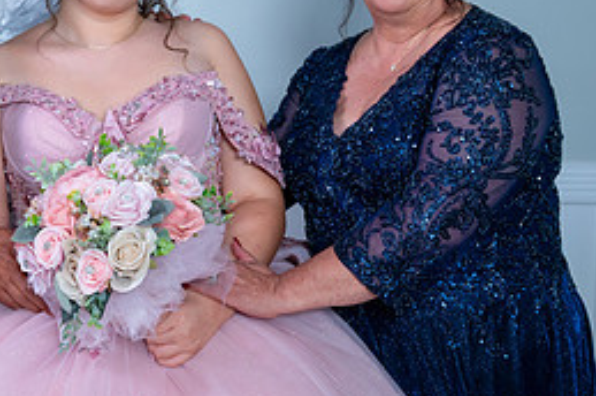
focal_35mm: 84
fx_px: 1389
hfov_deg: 23.6
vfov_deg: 16.2
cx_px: 61
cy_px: 112
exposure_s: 1/60
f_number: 4
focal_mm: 35
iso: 1250
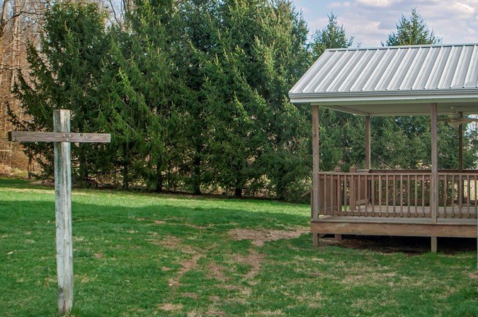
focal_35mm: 58
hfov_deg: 34.5
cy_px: 154
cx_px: 276
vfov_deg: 23.3
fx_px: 769
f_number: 8
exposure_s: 1/50
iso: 500
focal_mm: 24
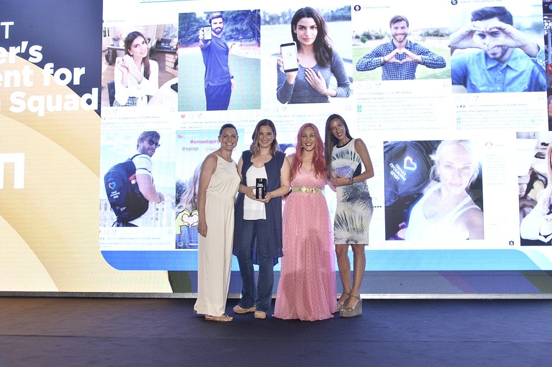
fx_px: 521
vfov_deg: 38.8
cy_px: 184
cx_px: 276
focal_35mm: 34
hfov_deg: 55.8
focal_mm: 34
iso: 2500
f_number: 4
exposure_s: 1/320
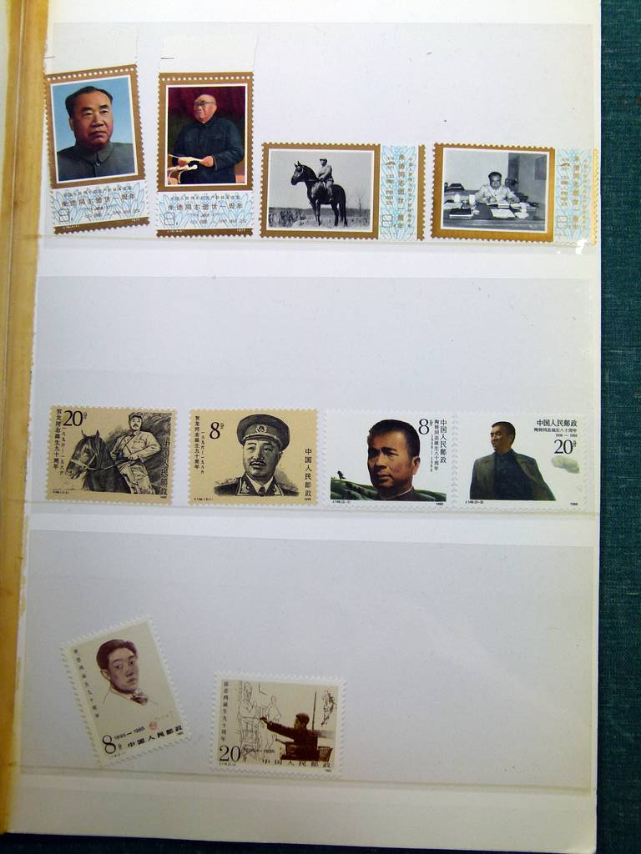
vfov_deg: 42.1
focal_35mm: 45
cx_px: 320
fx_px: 1111
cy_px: 427
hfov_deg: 32.2
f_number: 4
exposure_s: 1/125
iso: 100
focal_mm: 8.1
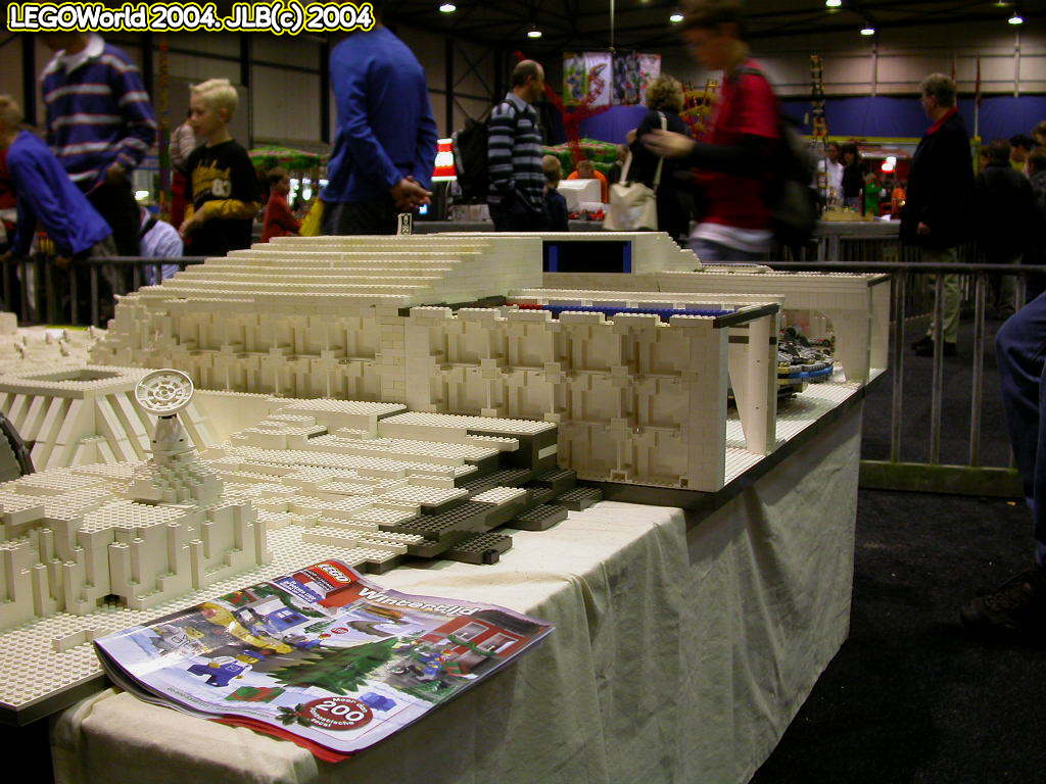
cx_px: 523
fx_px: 1148
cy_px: 392
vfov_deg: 37.7
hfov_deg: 49.0
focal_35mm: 38
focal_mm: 7.85
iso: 100
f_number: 2.6
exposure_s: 1/15
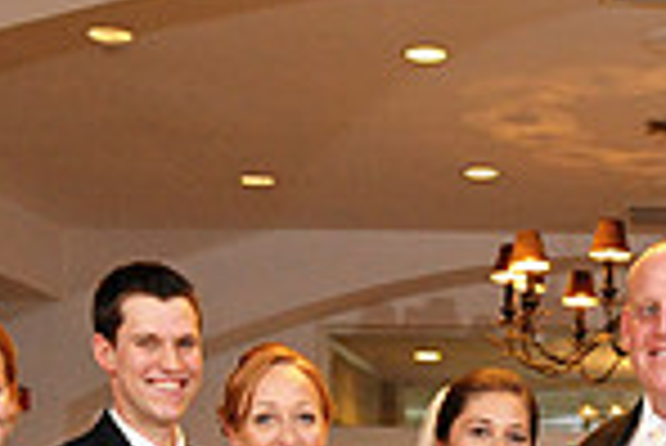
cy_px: 775
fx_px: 1741
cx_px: 680
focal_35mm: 94
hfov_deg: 20.9
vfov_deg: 13.3
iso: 2500
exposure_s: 1/200
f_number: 3.2
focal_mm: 24
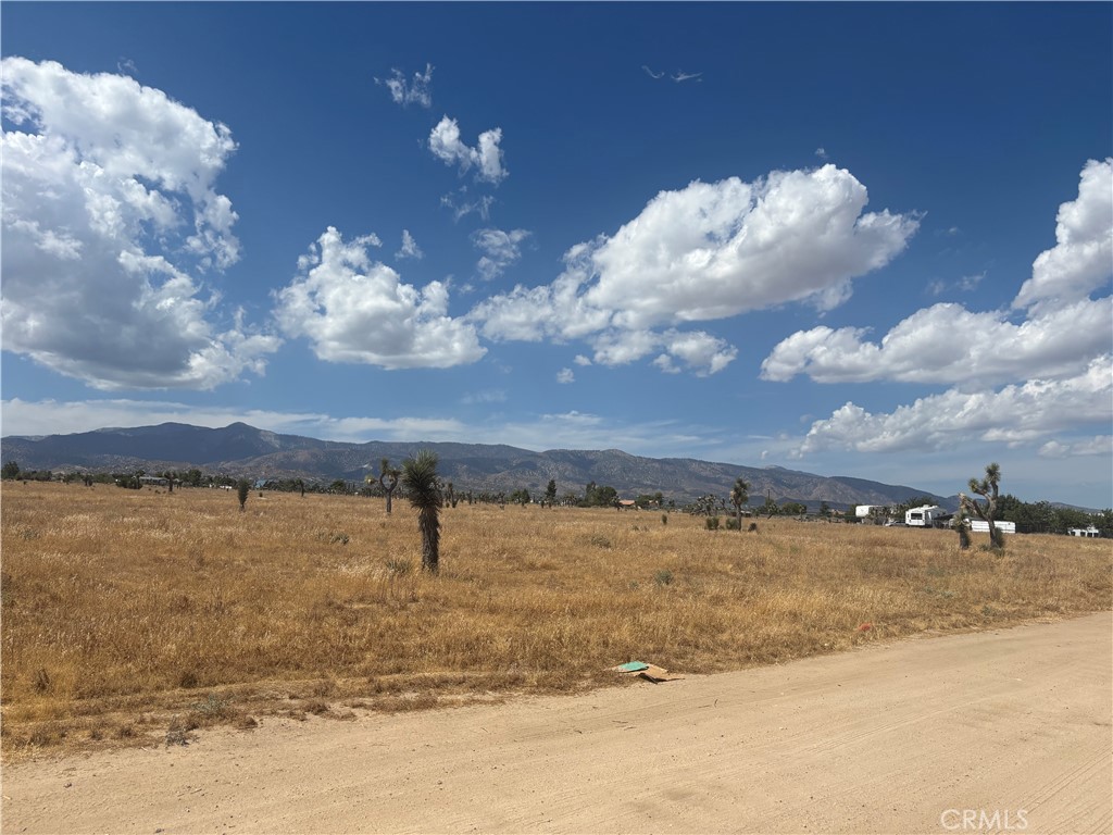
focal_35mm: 26
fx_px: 836
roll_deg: -1.6
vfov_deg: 53.1
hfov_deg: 67.3
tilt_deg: +7.1
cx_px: 556
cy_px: 418
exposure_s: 1/7194
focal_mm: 5.96
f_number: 1.6
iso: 50
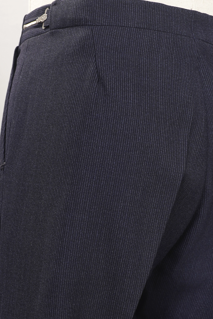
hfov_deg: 17.7
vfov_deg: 26.0
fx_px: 683
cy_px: 234
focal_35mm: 77
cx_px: 107
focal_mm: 32
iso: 200
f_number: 4.5
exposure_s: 1/10
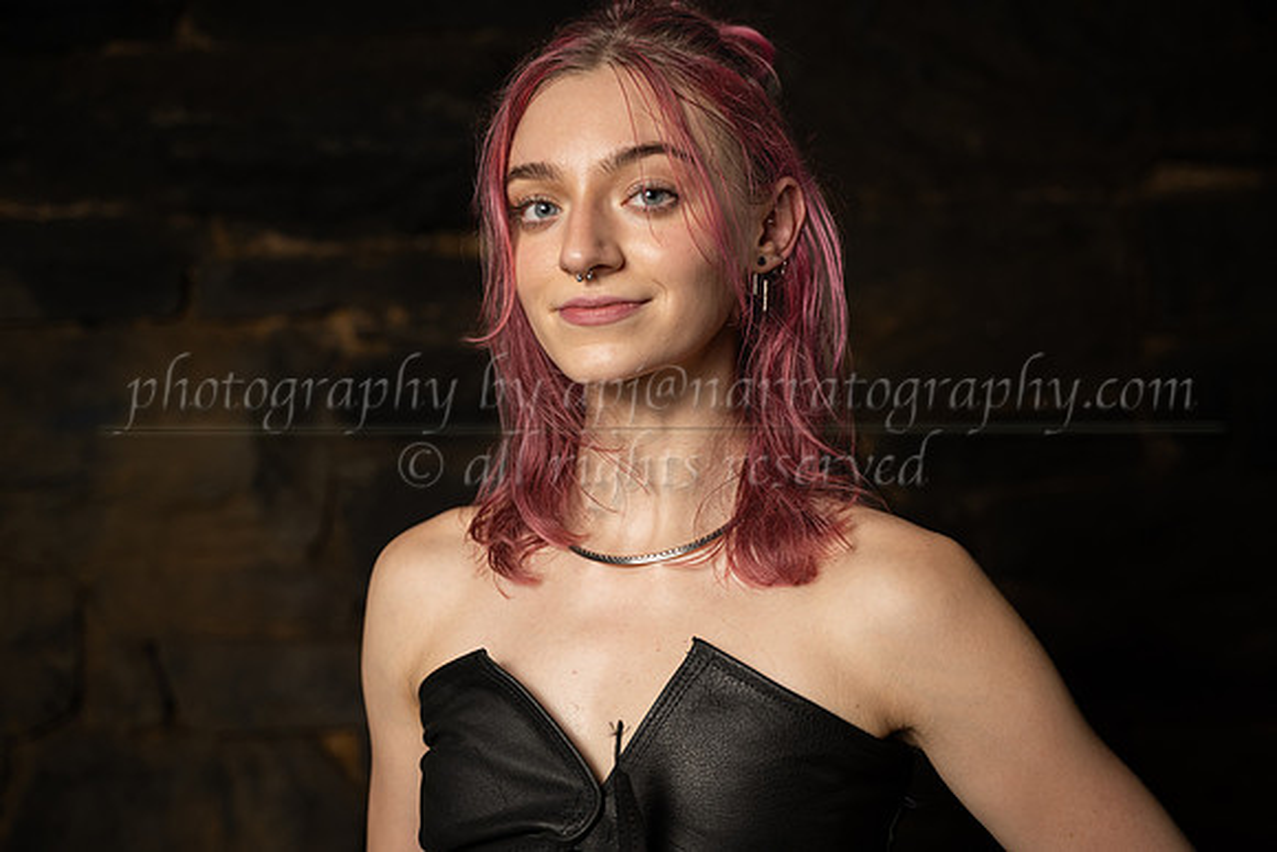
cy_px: 426
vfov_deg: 28.7
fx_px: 1668
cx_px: 638
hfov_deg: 41.9
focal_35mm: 47
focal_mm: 47
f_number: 2.8
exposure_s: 1/400
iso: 400
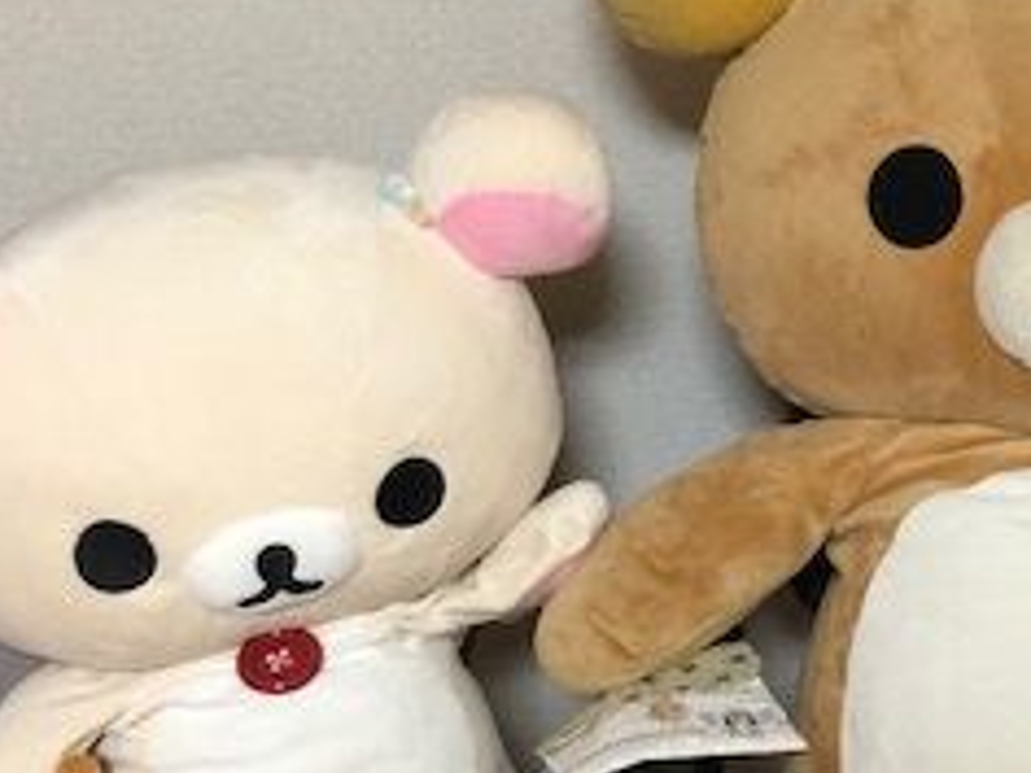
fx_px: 2264
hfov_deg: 25.3
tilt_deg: -21.6
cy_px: 362
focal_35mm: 76
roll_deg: -0.5
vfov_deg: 19.4
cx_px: 795
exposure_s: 1/12
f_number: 1.8
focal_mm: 3.99
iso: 100
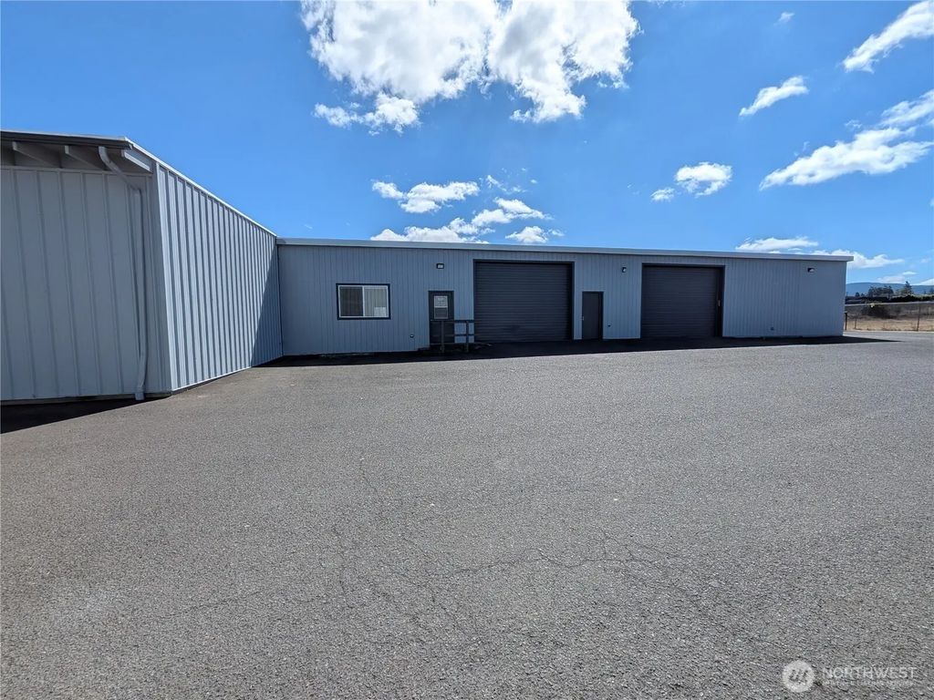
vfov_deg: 89.9
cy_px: 350
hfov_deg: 106.2
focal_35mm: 13
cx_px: 467
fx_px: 351
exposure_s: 1/2294
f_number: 2.2
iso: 27
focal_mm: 1.54
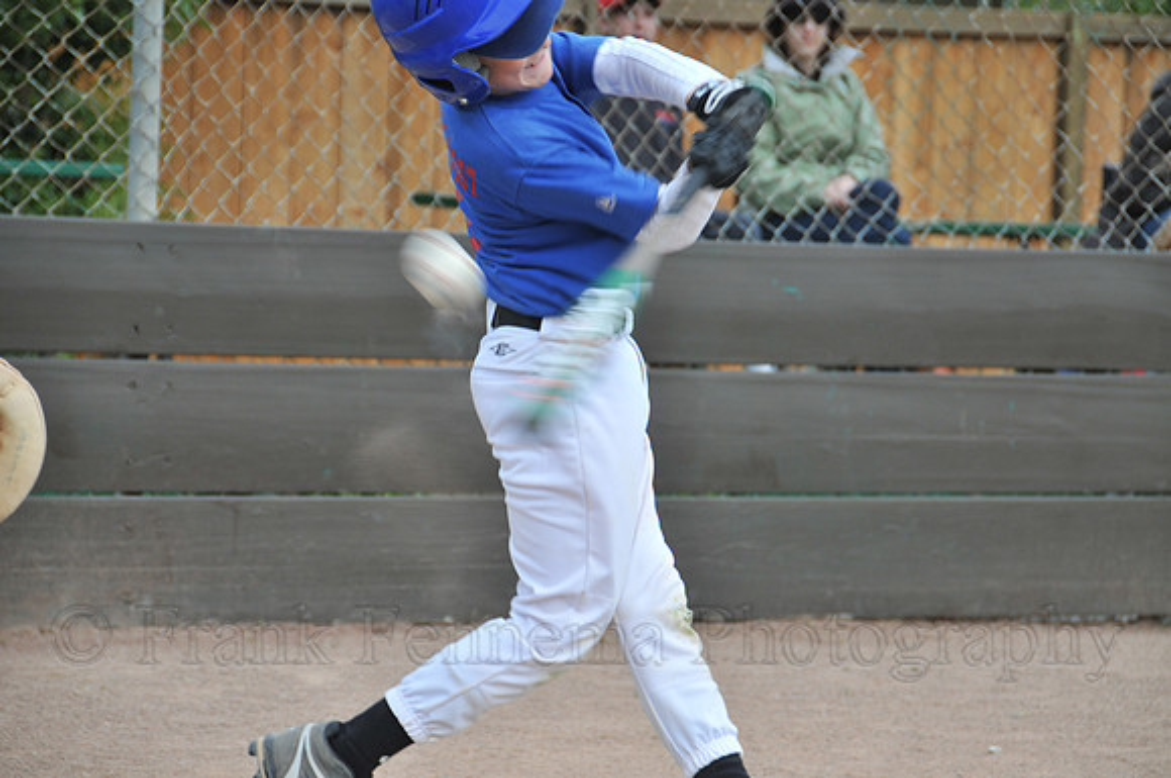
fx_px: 5847
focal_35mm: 180
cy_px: 389
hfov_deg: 11.4
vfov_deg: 7.6
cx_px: 586
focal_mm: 120
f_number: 5.6
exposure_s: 1/250
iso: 200
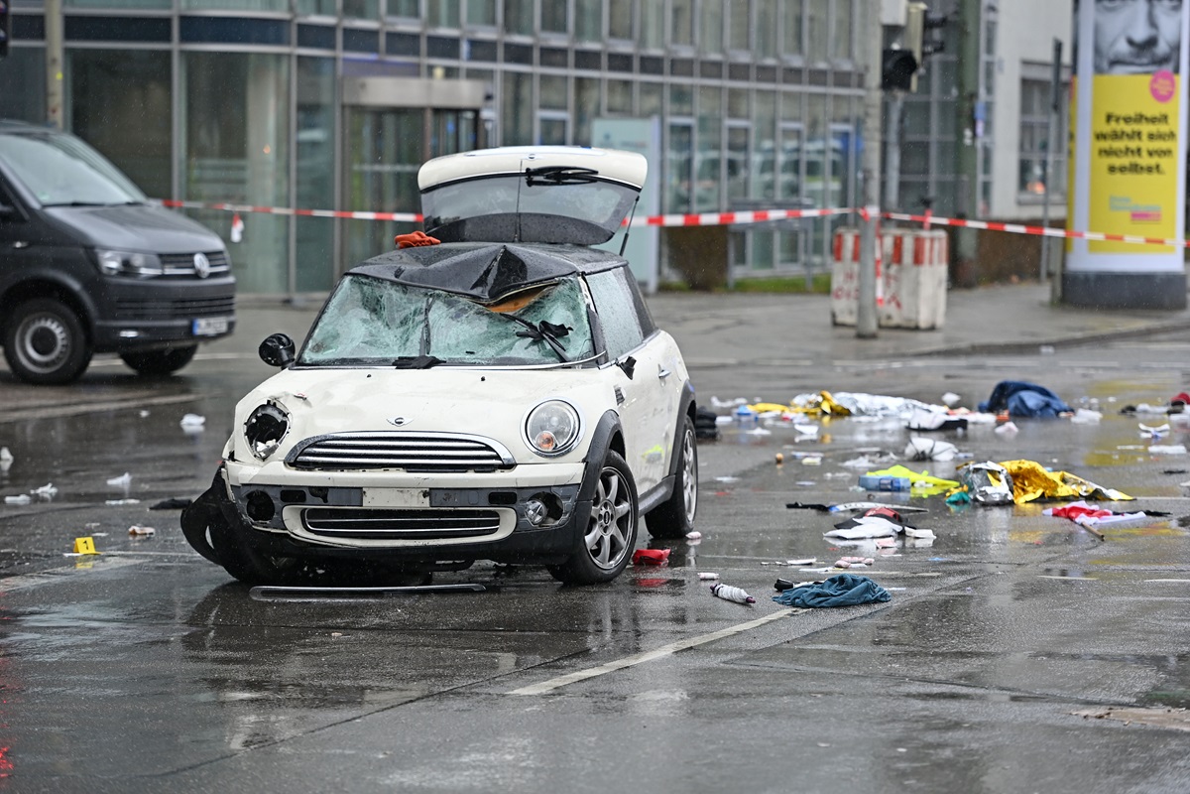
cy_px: 397
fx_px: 4958
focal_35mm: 150
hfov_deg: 13.7
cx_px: 595
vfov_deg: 9.1
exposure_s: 1/500
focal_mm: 150
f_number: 3.5
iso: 400
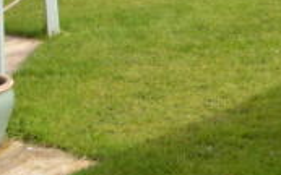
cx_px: 410
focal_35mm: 104
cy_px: -82
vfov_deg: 12.0
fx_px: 796
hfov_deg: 18.0
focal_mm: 18
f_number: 7.1
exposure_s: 1/200
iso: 200
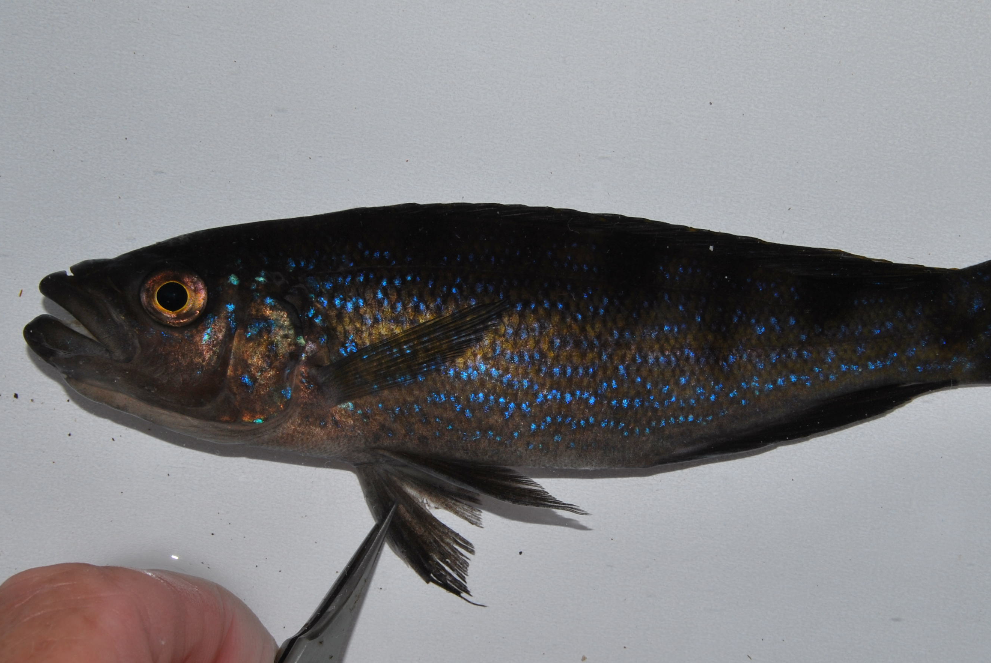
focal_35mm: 88
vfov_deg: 15.6
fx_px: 2425
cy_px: 375
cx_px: 527
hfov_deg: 23.1
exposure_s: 1/100
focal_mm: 40
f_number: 14
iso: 100
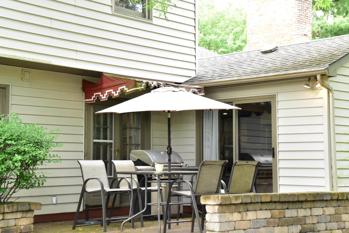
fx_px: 669
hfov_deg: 29.2
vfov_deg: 19.8
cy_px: 116
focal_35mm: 69
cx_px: 174
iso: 4000
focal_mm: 46
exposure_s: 1/250
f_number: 8
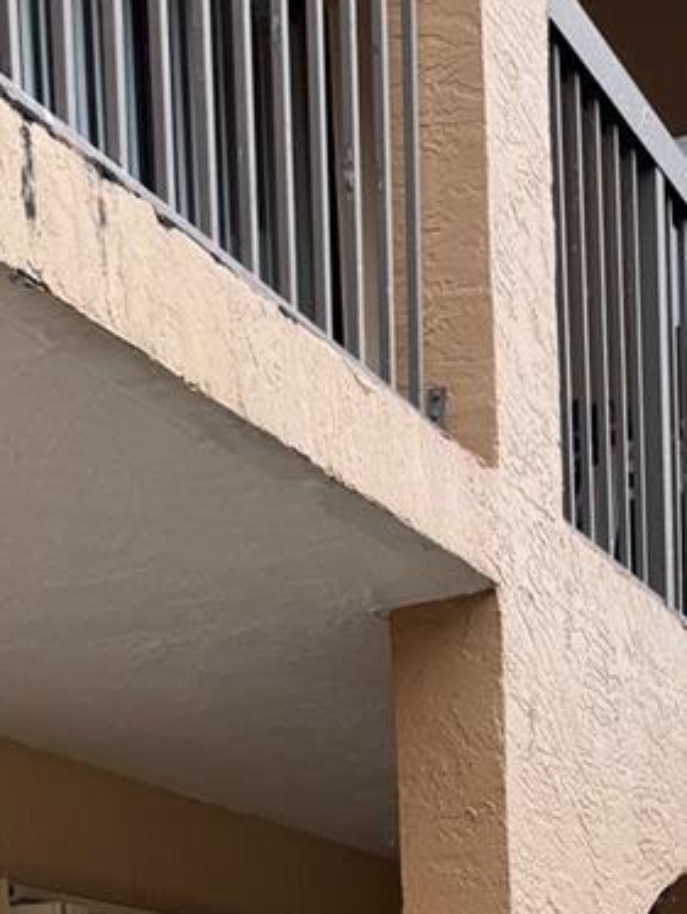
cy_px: 1413
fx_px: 2035
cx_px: 328
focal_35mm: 77
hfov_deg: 19.2
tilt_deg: -5.0
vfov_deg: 21.0
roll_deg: +2.7
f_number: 1.78
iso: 64
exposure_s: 1/207
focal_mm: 6.76
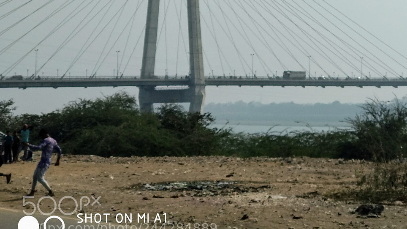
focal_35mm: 94
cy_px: 8
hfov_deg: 22.3
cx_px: 334
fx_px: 1014
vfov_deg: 12.7
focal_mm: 5.99
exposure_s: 1/1650
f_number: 2.6
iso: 100
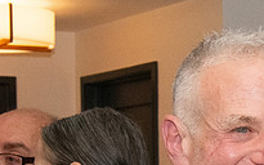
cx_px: 242
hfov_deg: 10.0
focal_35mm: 208
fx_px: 1496
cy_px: 203
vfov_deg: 6.3
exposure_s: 1/160
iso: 5000
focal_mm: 44
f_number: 11
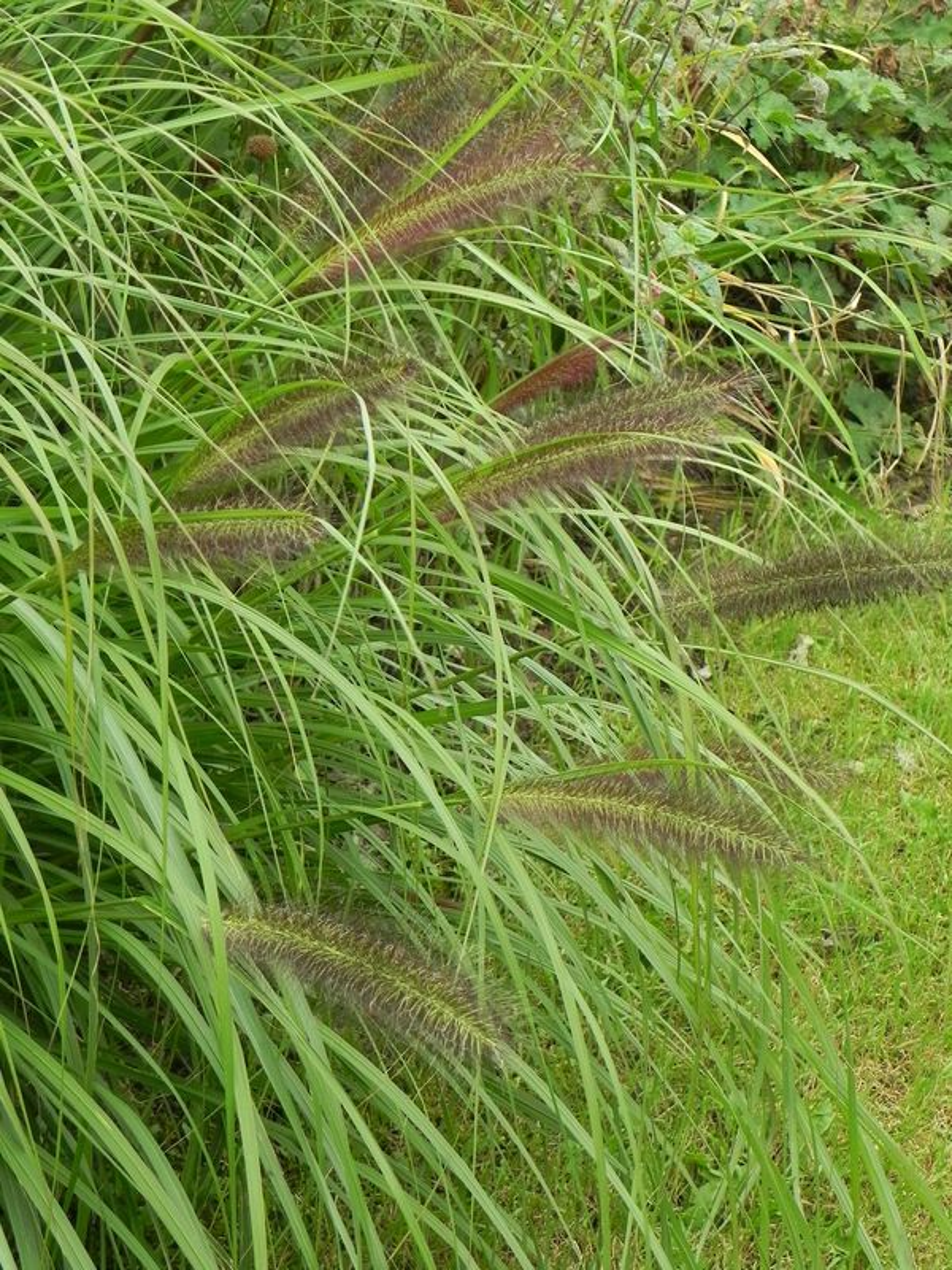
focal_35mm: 85
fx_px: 3117
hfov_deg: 17.4
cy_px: 635
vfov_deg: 23.0
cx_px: 476
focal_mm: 15.1
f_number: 4.5
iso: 160
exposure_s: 1/125
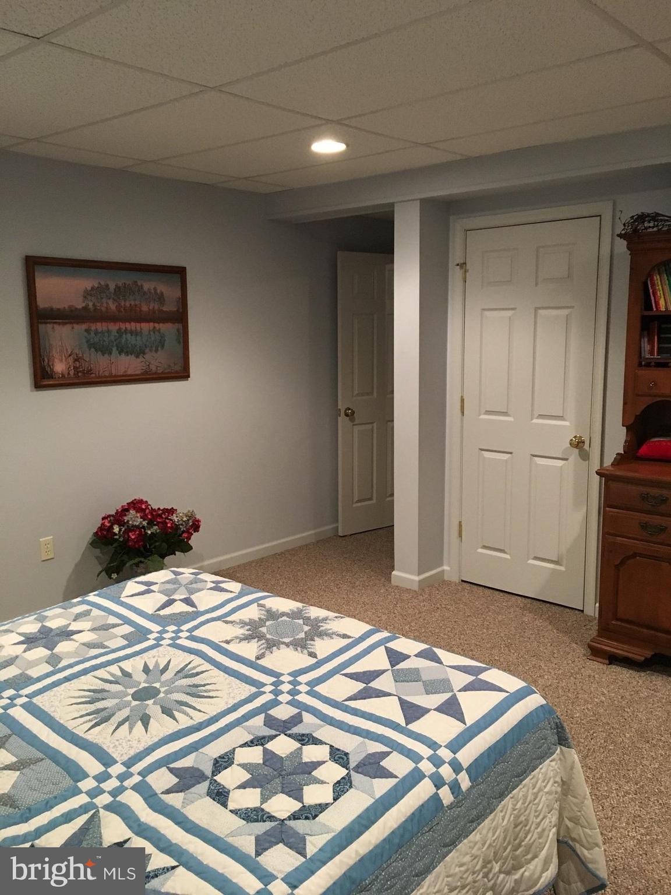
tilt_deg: -9.2
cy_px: 448
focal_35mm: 29
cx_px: 336
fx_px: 750
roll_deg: +0.1
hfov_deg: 48.2
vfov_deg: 61.7
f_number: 2.2
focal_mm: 4.15
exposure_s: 1/30
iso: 125
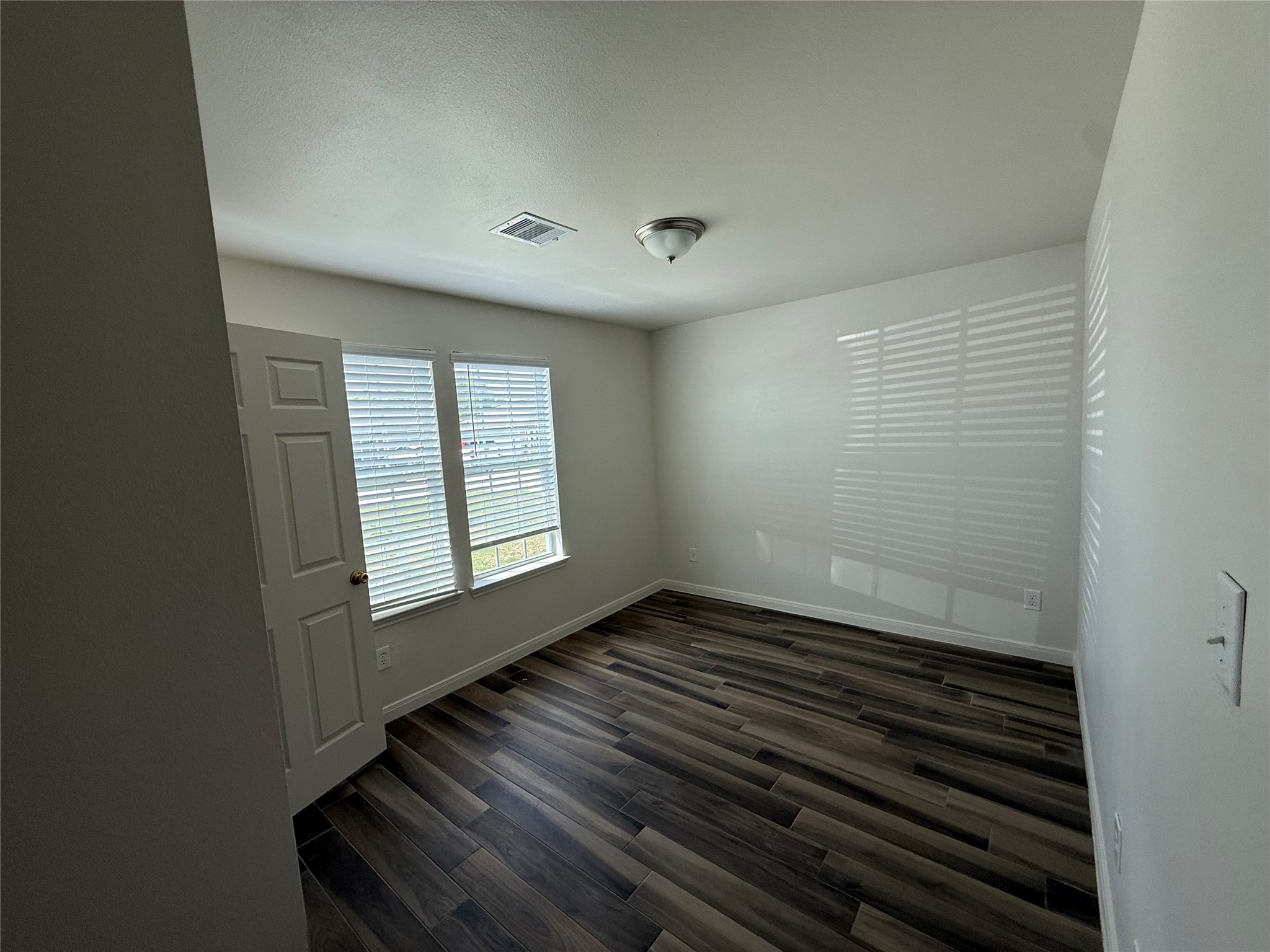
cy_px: 476
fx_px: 514
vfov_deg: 85.7
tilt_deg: -4.9
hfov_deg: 102.1
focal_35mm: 14
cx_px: 635
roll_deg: +2.7
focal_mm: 2.22
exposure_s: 1/102
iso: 40
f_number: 2.2
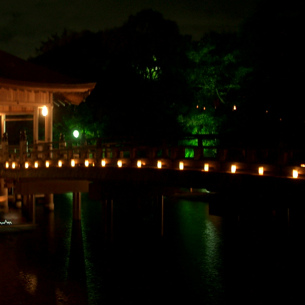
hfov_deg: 33.3
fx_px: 498
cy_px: 121
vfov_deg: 33.9
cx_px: 71
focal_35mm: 50
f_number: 2.6
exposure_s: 2
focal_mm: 5.8
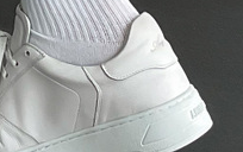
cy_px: -369
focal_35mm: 241
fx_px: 1598
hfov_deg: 8.5
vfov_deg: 5.1
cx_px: -139
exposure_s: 1/140
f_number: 1.8
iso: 16
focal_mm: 3
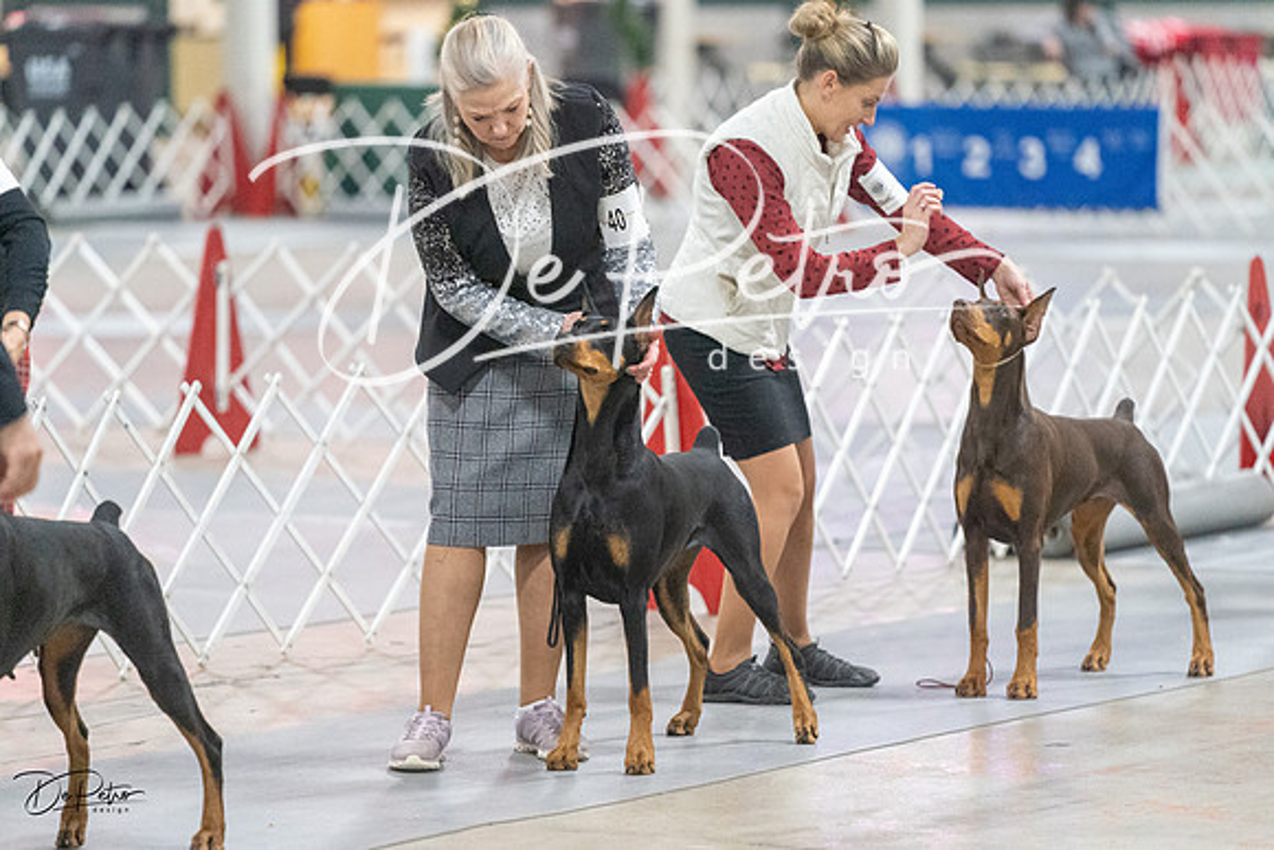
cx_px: 637
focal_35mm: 200
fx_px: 7079
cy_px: 425
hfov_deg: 10.3
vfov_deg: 6.9
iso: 12800
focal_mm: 200
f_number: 3.2
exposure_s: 1/400
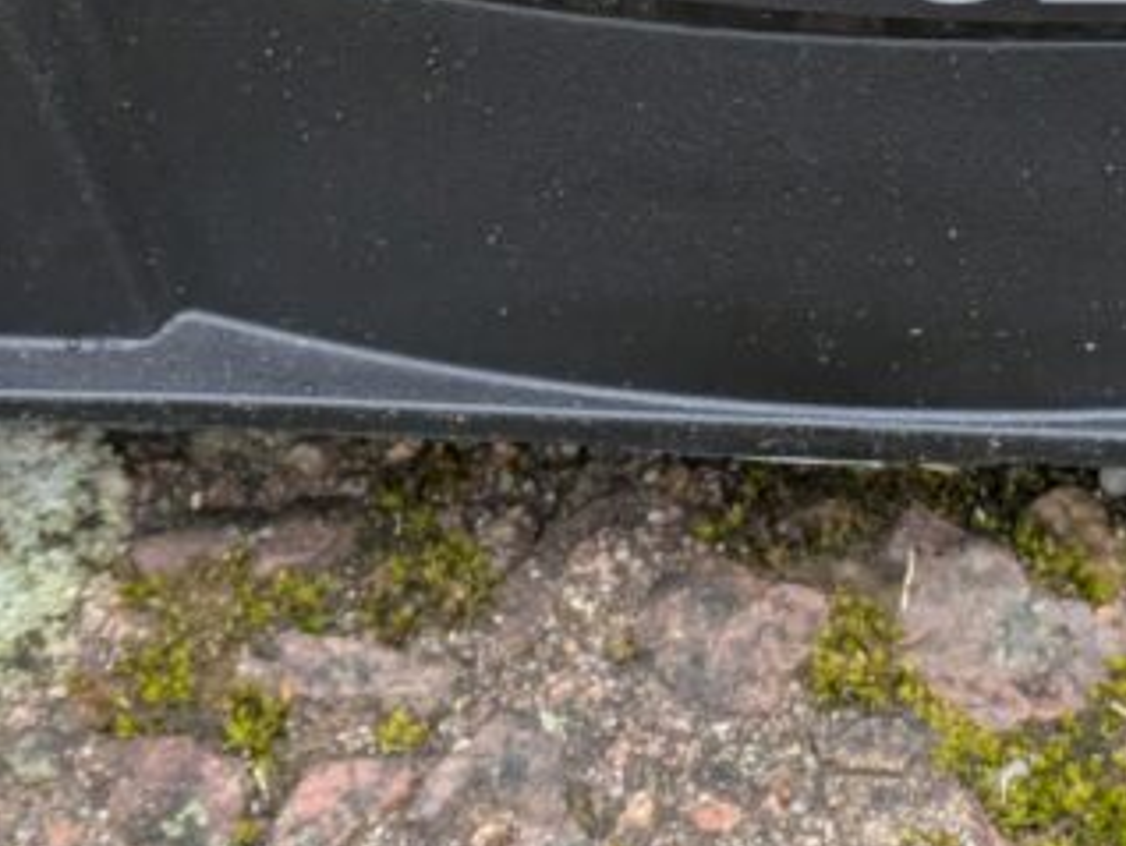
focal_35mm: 164
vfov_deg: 9.0
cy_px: -37
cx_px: 1186
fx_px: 5339
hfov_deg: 11.9
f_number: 1.89
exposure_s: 1/100
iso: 159
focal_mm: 5.43
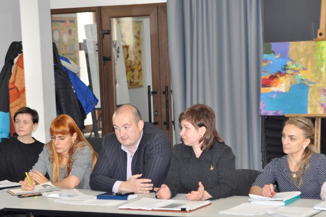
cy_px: 108
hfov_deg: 20.6
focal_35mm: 99
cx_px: 163
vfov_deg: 13.8
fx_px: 895
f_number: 5
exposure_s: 1/60
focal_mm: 66
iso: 1600
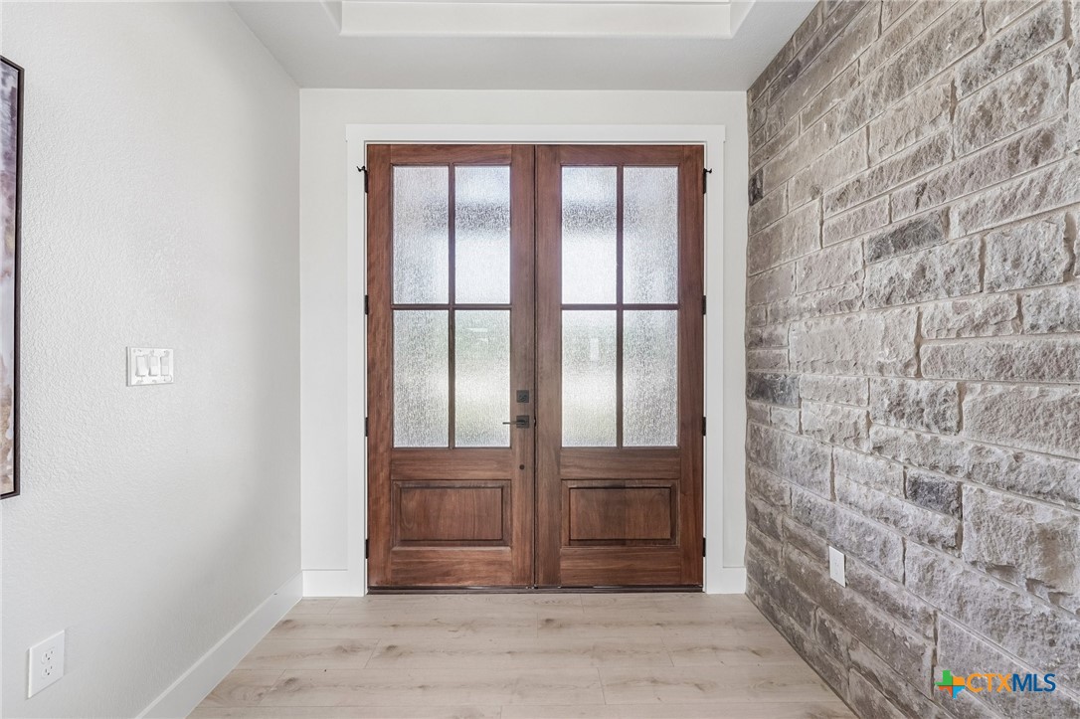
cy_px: 360
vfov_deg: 81.2
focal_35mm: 14
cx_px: 540
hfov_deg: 104.3
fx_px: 420
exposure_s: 1/80
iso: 400
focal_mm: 14
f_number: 8
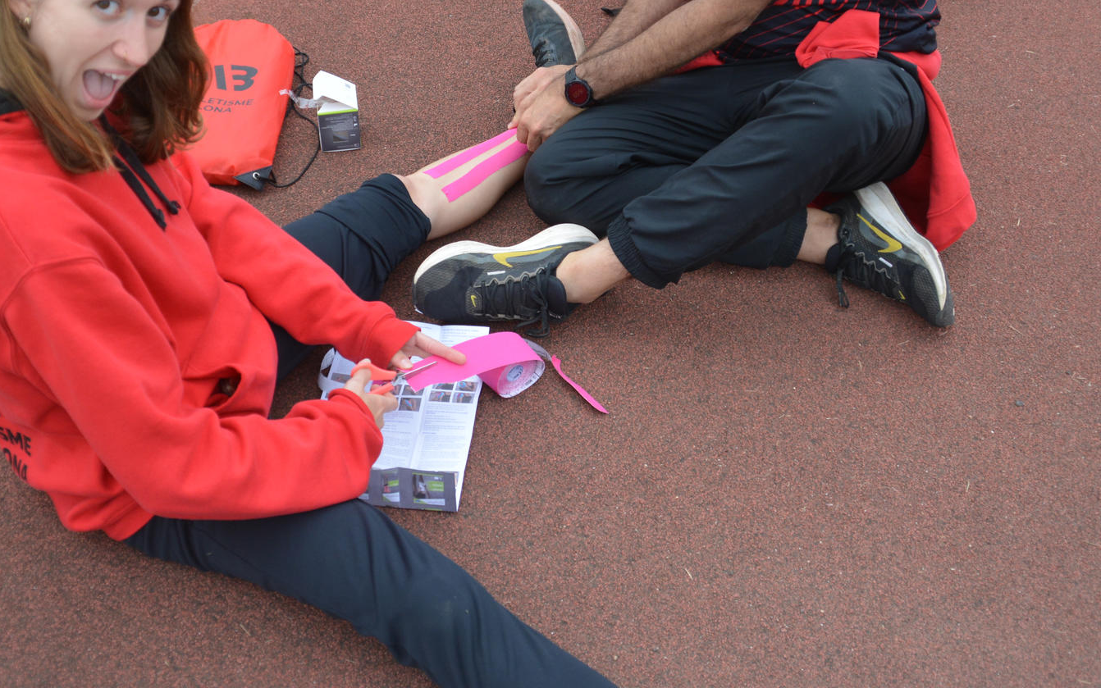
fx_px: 1260
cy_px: 152
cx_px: 504
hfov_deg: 47.1
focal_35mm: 42
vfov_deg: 29.9
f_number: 4.5
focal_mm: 18
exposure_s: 1/1250
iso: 400
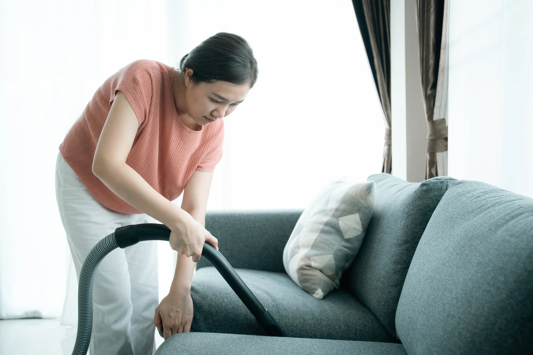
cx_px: 266
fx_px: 518
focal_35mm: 35
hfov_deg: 54.4
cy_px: 178
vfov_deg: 37.9
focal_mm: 35
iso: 320
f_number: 4
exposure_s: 1/80
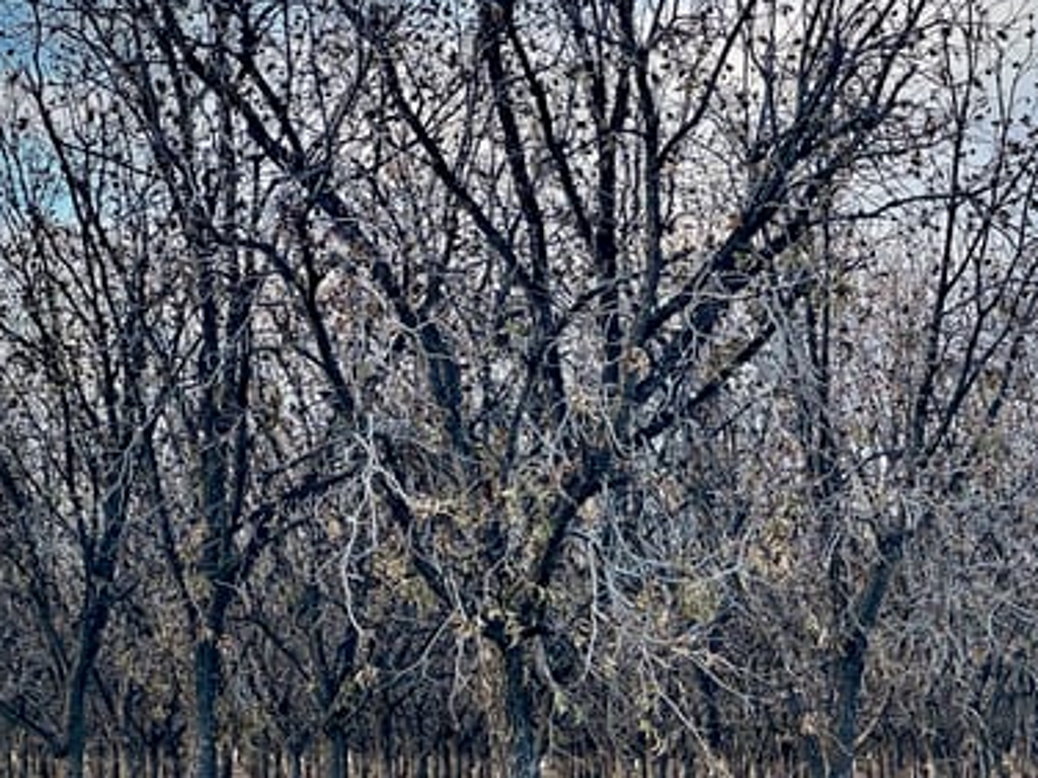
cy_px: 604
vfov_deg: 11.3
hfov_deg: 15.0
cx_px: 682
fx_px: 3928
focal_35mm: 131
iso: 32
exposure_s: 1/110
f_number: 2.8
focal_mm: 9
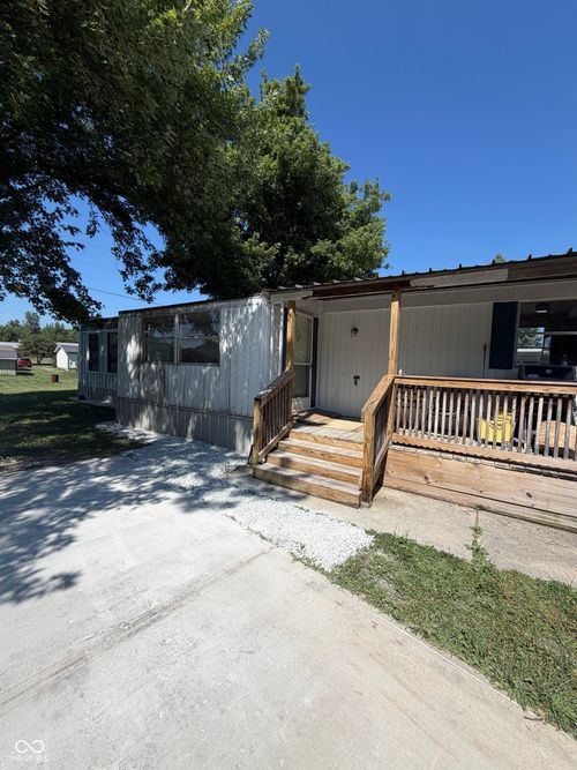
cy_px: 385
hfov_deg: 85.7
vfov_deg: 102.1
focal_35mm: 14
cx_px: 288
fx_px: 311
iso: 20
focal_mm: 2.22
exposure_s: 1/1087
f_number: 2.2
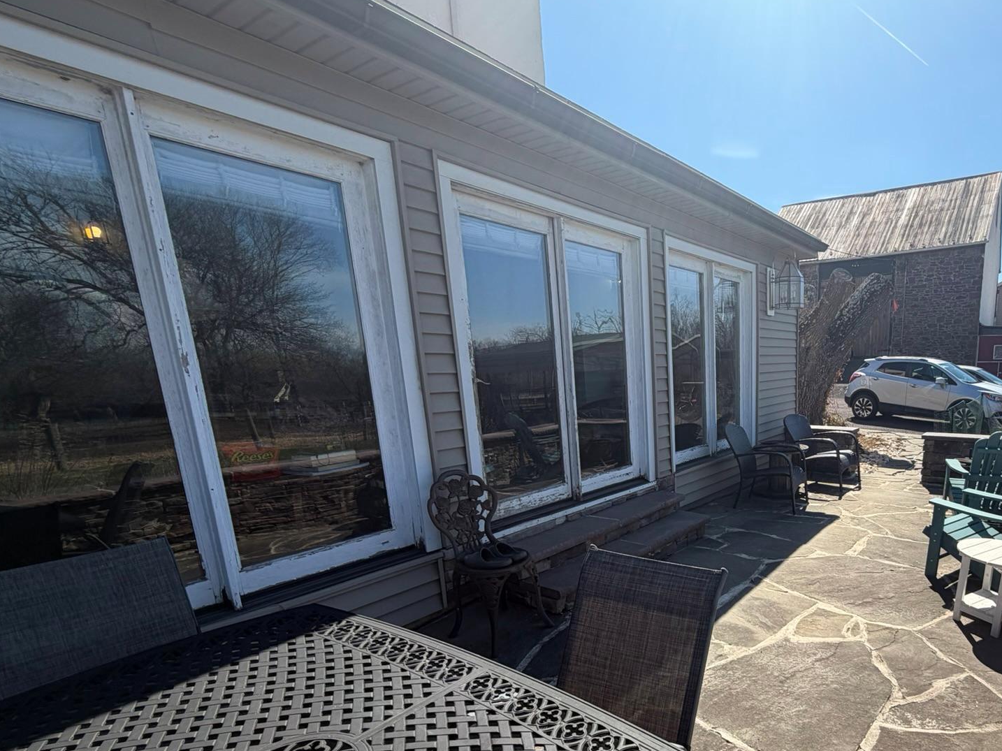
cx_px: 699
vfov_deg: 64.4
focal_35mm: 20
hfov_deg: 78.0
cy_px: 495
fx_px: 579
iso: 25
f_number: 2.2
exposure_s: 1/770
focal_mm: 2.22
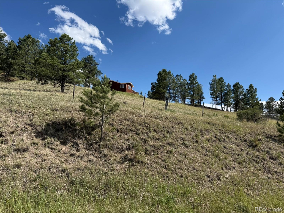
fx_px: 197
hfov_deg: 71.6
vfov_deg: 56.8
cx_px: 142
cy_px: 106
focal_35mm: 24
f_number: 1.78
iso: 80
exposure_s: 1/4673
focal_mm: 6.76
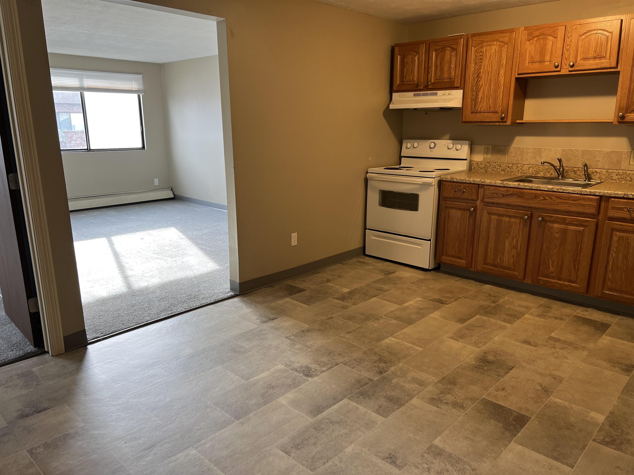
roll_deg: +0.6
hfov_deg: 67.3
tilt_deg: -14.0
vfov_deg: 53.1
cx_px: 317
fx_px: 476
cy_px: 238
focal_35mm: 26
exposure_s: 1/121
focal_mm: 5.7
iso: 64
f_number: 1.5
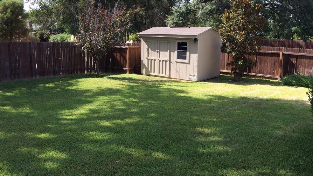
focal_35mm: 34
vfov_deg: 34.6
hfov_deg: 58.0
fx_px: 282
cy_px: 73
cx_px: 156
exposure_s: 1/684
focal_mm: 4.12
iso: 32
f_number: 2.2
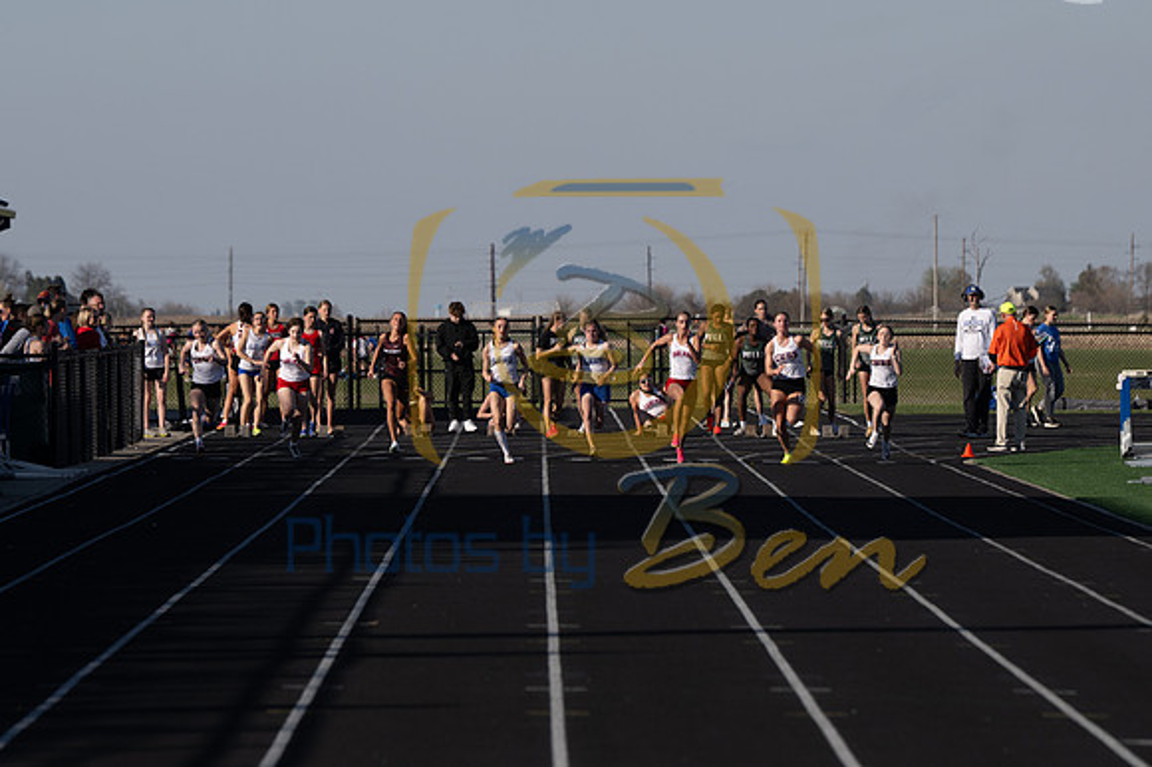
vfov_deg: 4.6
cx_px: 576
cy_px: 384
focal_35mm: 300
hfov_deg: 6.9
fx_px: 9594
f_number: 5.6
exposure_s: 1/1250
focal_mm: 200
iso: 160
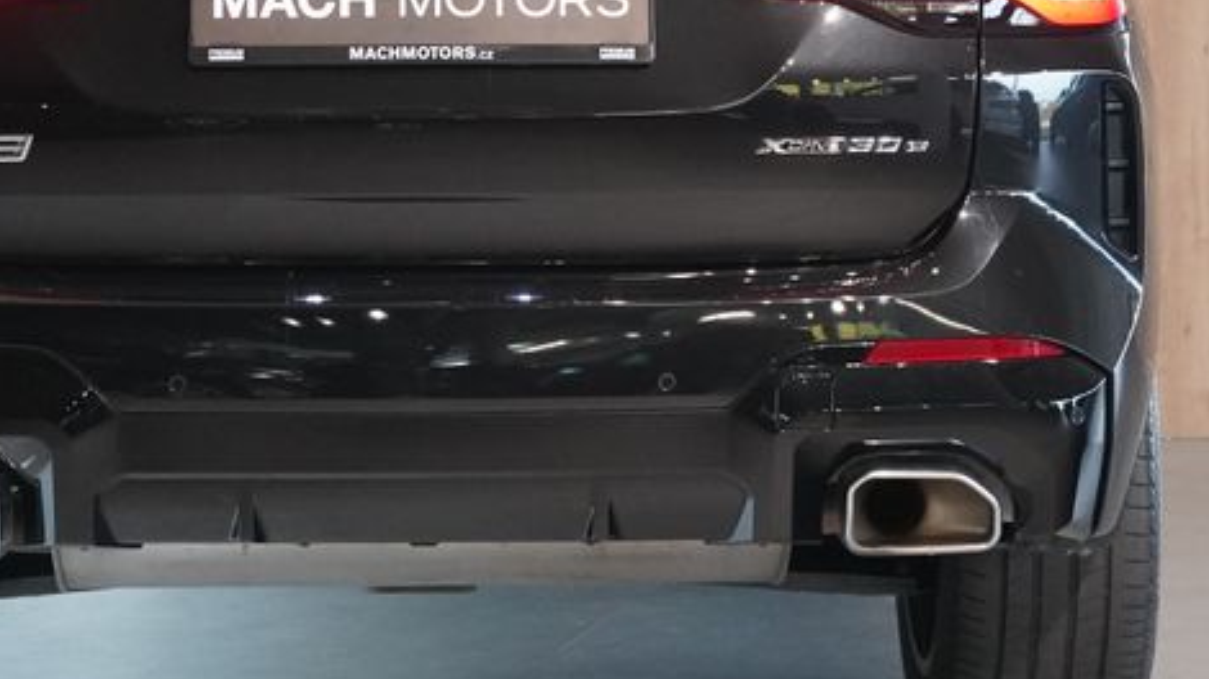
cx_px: 430
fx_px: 4903
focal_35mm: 153
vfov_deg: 7.9
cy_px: 76
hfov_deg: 14.0
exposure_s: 1/160
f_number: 5.6
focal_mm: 67
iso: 8000
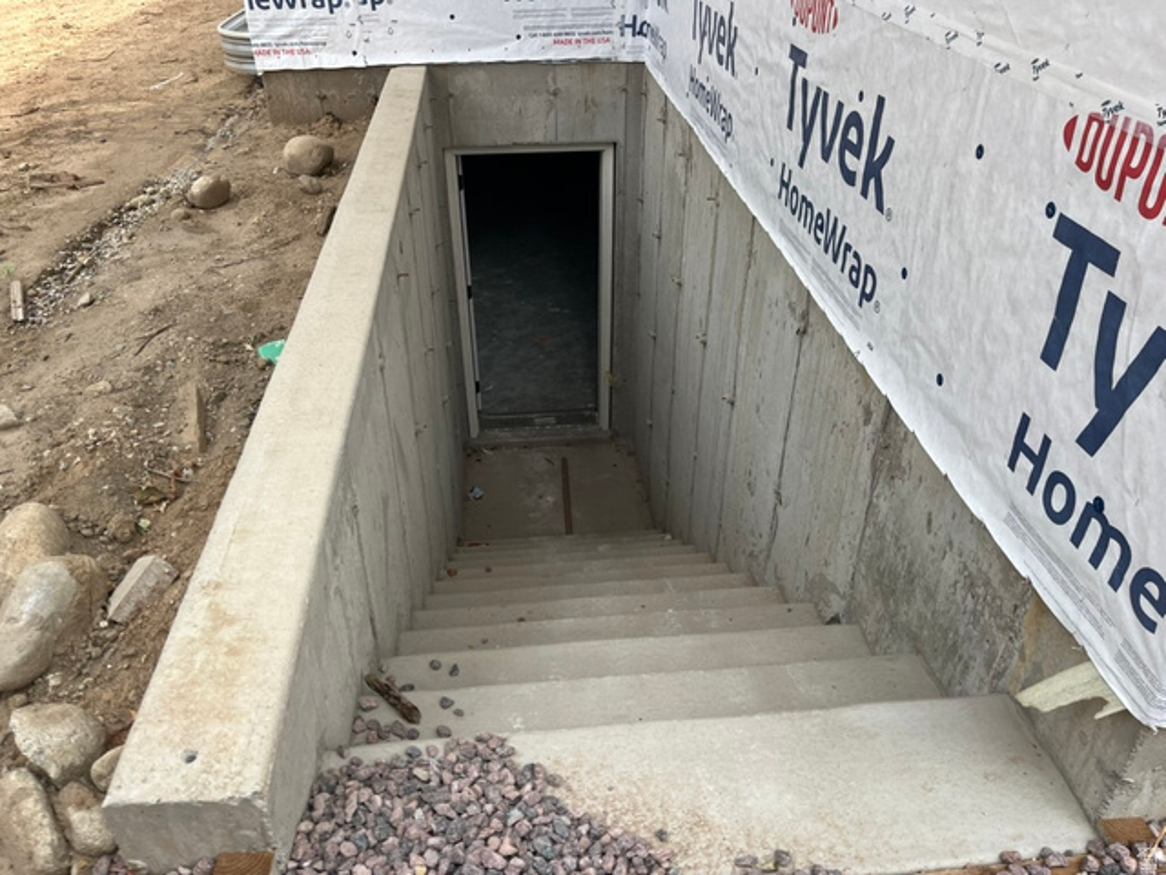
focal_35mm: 26
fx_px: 876
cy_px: 438
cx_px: 583
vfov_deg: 53.1
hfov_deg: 67.3
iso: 50
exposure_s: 1/1075
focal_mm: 5.1
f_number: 1.6
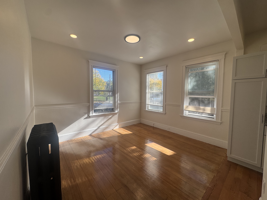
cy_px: 100
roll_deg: -0.5
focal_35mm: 14
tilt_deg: -2.9
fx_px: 108
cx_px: 134
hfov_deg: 102.1
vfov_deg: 85.7
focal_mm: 2.22
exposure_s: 1/320
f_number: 2.2
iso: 40
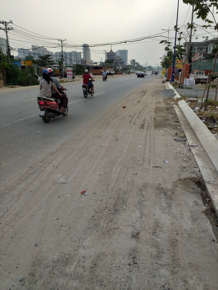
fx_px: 218
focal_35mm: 26
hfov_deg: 53.1
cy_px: 145
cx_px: 109
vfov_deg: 67.3
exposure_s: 1/883
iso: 40
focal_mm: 3.6
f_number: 1.9
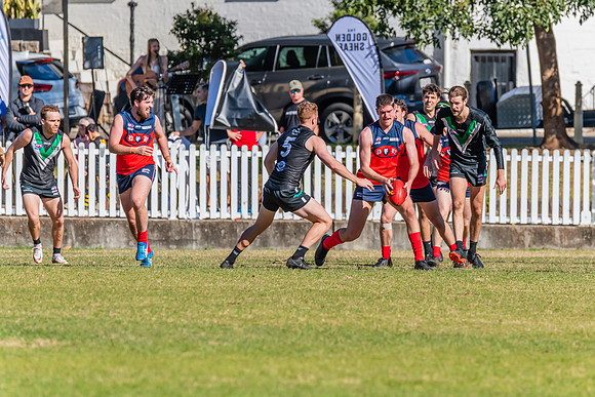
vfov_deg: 2.7
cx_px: 330
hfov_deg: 4.0
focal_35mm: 515
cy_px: 177
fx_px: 8521
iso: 800
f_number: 10
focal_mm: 450
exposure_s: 1/1600
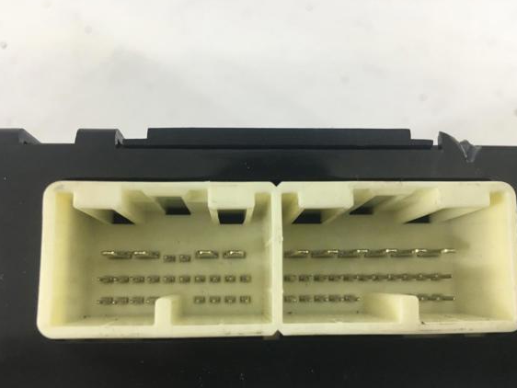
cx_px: 261
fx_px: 493
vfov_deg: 42.9
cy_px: 211
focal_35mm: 33
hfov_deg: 55.3
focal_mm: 4.15
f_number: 2.2
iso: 25
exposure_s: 1/33
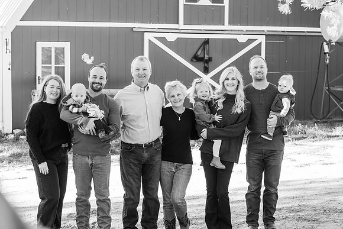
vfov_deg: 16.9
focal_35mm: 81
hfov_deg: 25.1
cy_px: 114
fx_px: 772
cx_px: 172
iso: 1600
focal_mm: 81
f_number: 6.3
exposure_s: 1/320
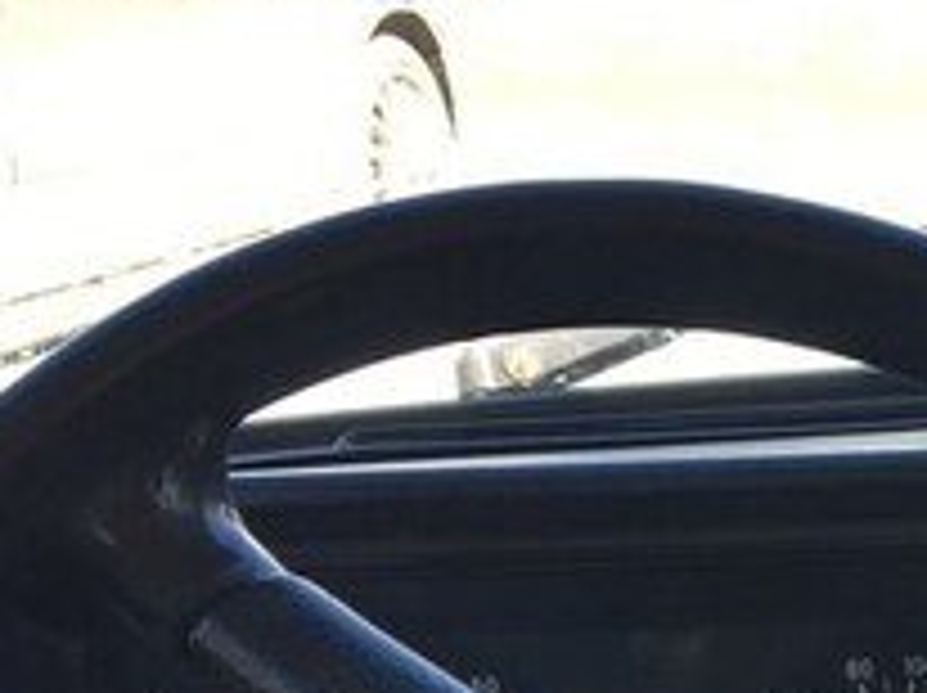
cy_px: 1010
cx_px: 1089
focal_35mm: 93
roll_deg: +1.5
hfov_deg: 19.9
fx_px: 2488
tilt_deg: -25.5
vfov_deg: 14.8
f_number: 2.2
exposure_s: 1/191
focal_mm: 4.15
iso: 25
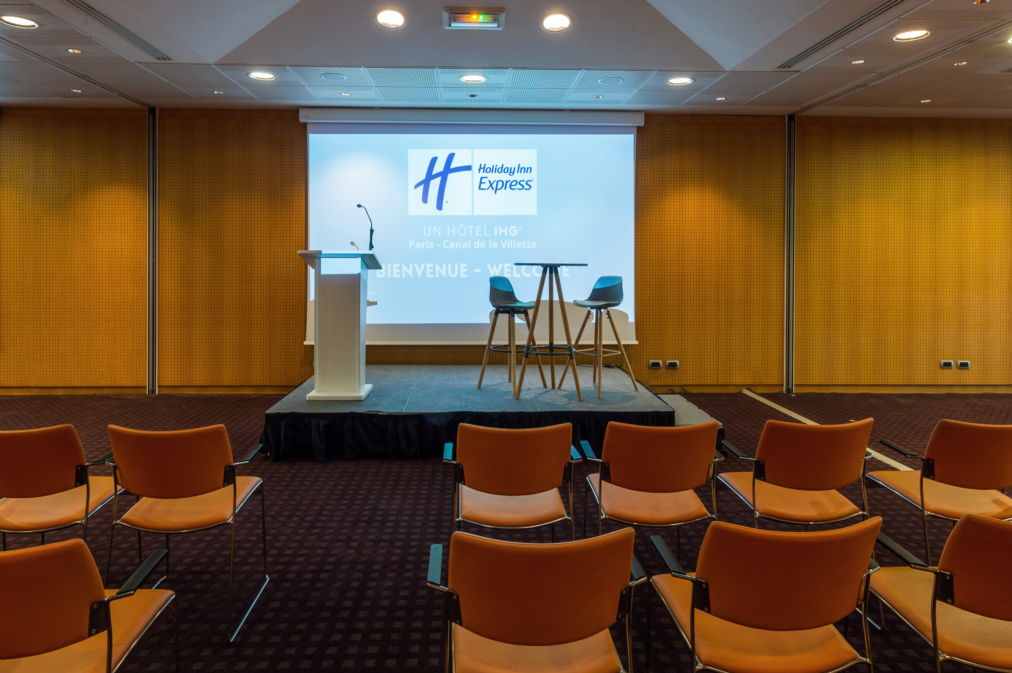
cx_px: 526
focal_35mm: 19
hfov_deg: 86.9
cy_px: 337
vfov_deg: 64.5
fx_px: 534
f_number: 20
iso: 200
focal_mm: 18
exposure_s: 1
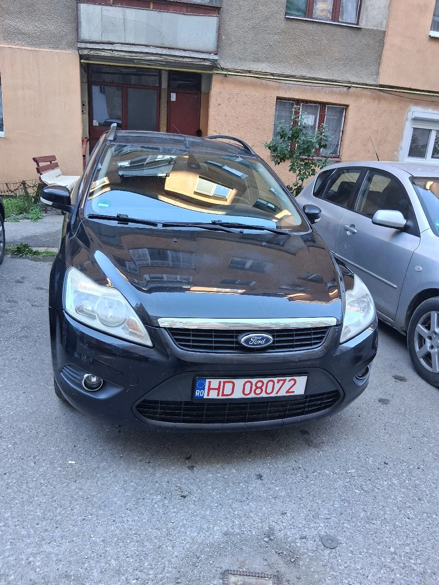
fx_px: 440
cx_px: 220
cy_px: 292
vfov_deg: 67.3
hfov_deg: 53.1
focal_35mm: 26
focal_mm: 3.98
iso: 100
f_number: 1.8
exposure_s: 1/120
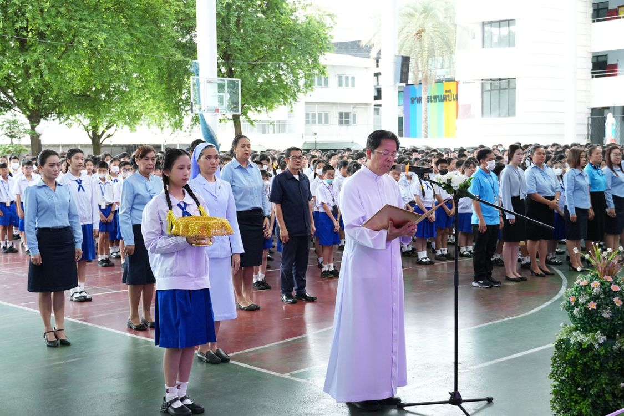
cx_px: 312
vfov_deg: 26.5
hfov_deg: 38.9
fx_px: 884
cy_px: 208
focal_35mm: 51
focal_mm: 34
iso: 2500
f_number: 4.5
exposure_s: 1/125
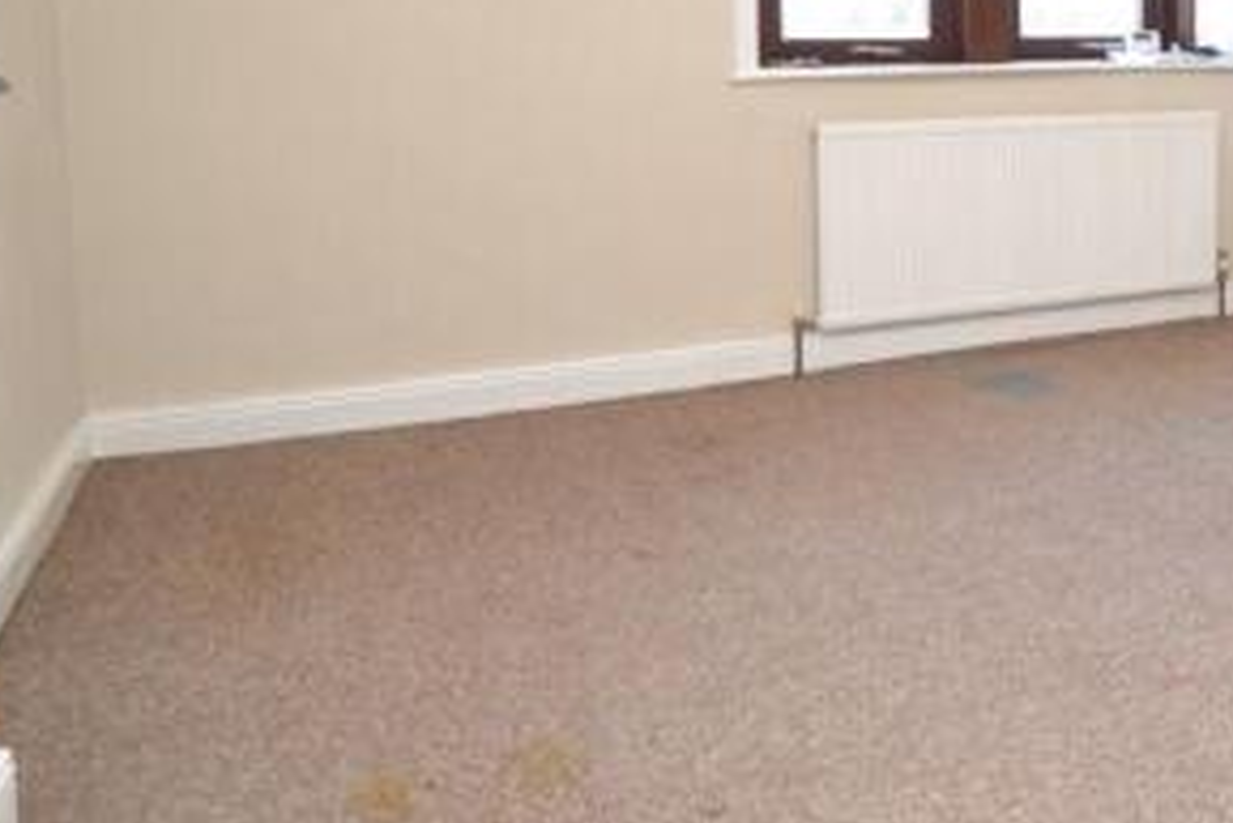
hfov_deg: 50.7
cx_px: 1060
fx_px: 1165
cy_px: 122
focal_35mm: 34
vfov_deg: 37.0
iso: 900
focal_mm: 10
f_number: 3.5
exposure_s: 1/60
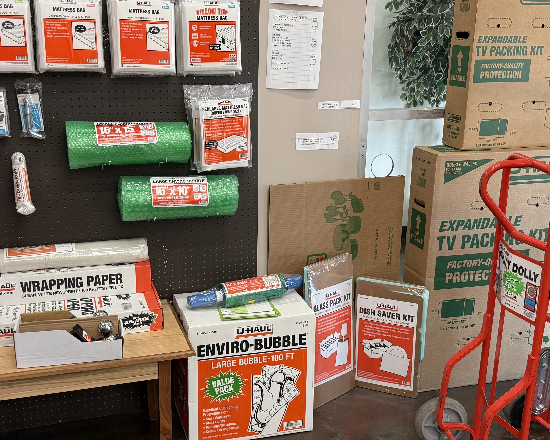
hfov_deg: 42.0
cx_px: 276
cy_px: 247
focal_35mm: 44
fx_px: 716
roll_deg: -1.1
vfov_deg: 34.1
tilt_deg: -16.1
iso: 200
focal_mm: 6.76
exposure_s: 1/120
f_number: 1.78
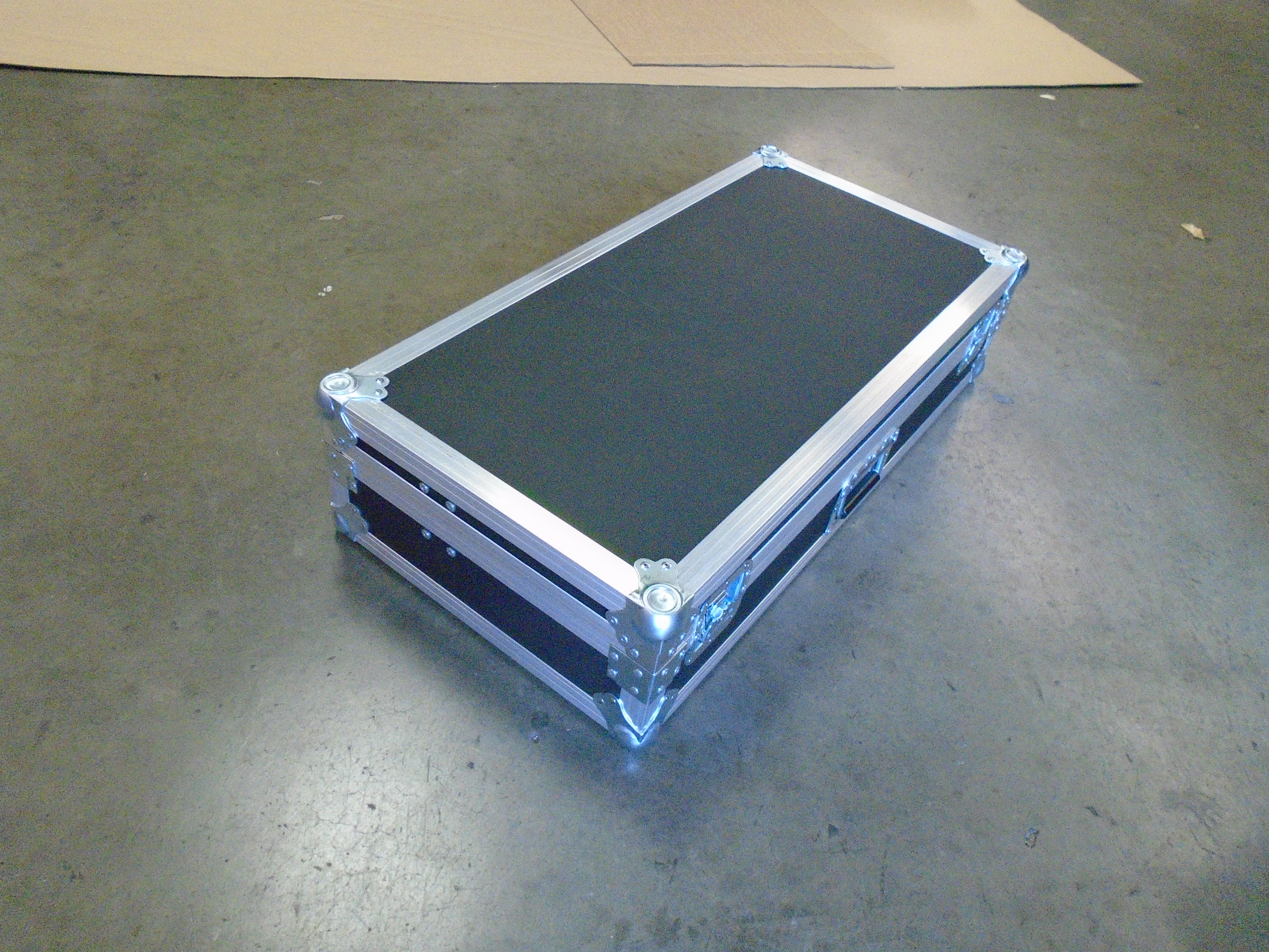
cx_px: 634
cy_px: 476
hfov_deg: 67.3
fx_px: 953
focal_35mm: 26
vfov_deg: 53.1
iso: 800
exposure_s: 1/125
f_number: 3.2
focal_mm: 4.6
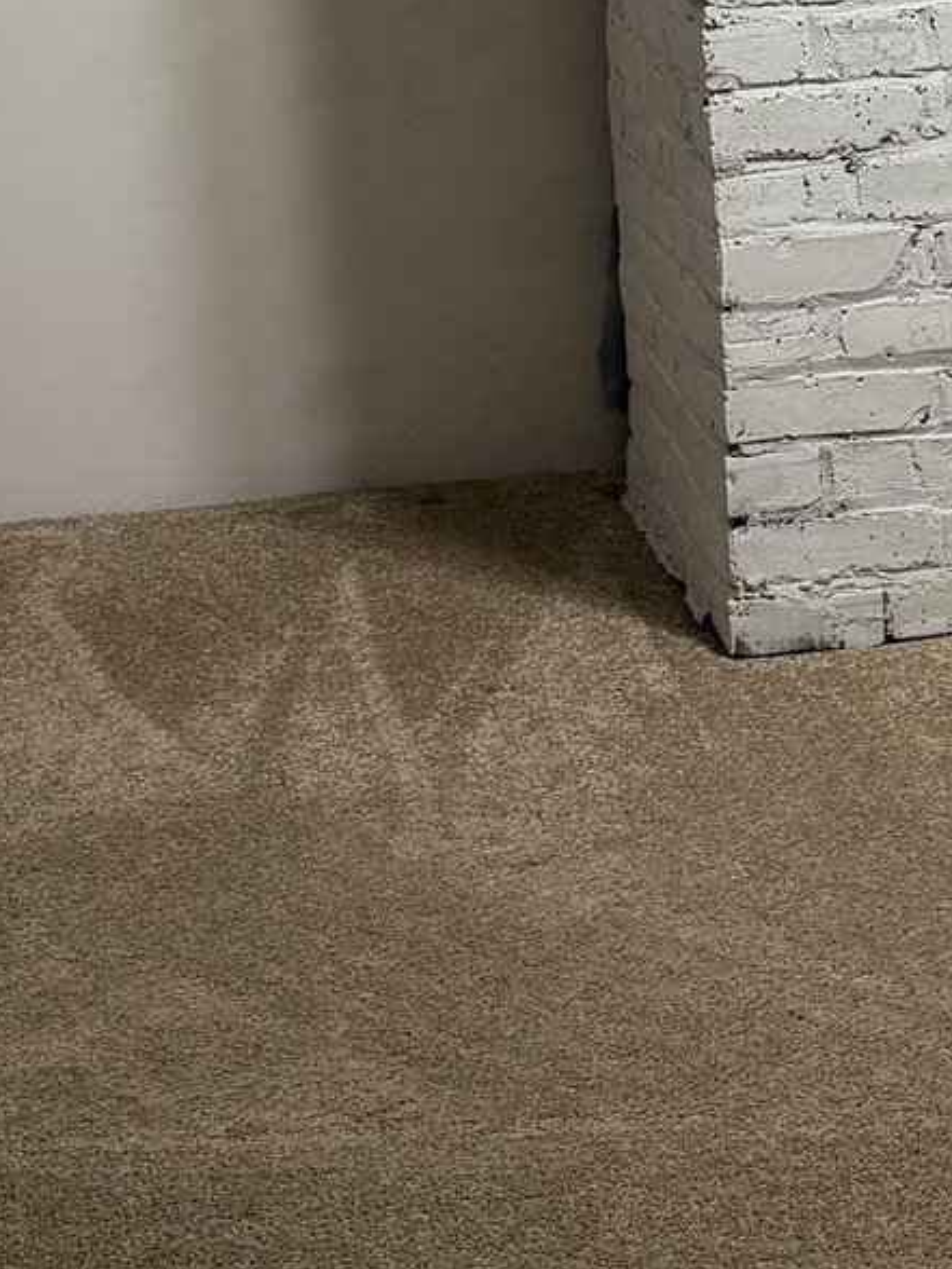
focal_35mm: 94
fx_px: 3447
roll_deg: +1.0
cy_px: -41
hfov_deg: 15.4
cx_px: 991
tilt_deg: -9.0
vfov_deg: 20.1
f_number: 1.78
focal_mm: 6.76
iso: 125
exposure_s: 1/60
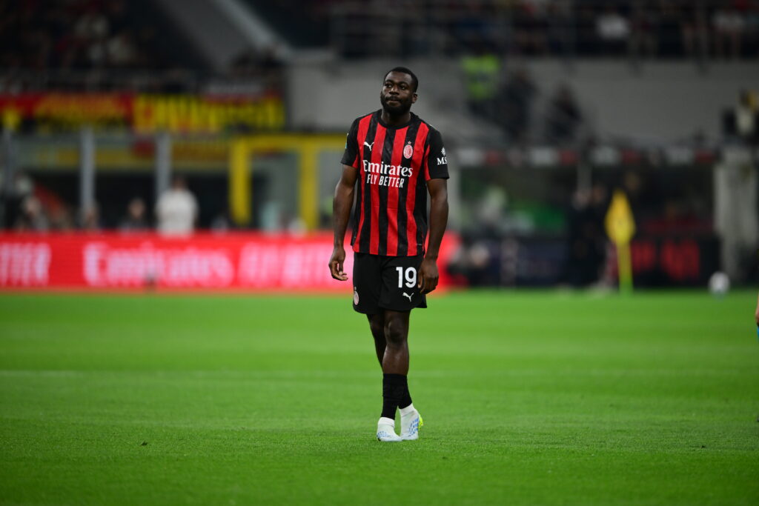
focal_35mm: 400
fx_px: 8434
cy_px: 253
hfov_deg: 5.2
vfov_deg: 3.4
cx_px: 380
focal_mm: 400
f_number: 2.8
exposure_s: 1/1250
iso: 1600
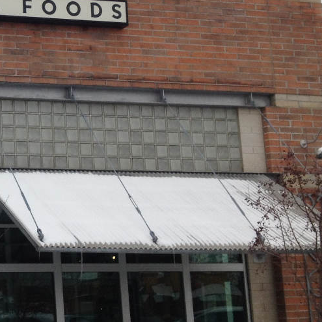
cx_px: -106
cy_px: 106
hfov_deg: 16.4
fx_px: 1052
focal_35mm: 100
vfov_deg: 17.4
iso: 50
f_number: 2.4
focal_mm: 4.28
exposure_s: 1/2045
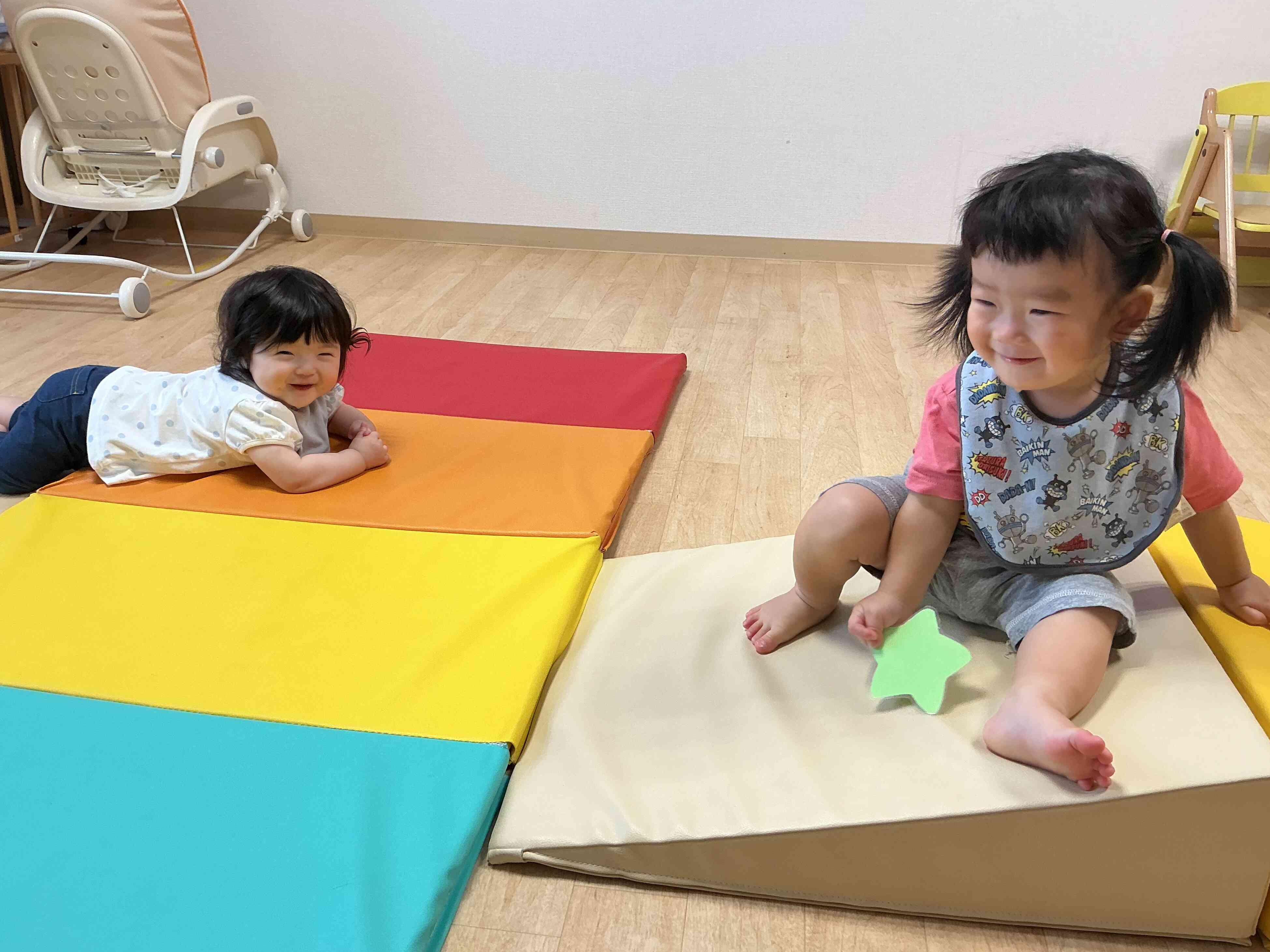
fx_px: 1101
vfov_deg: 46.8
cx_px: 641
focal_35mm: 30
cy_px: 466
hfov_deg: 60.0
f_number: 1.8
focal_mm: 3
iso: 40
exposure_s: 1/120
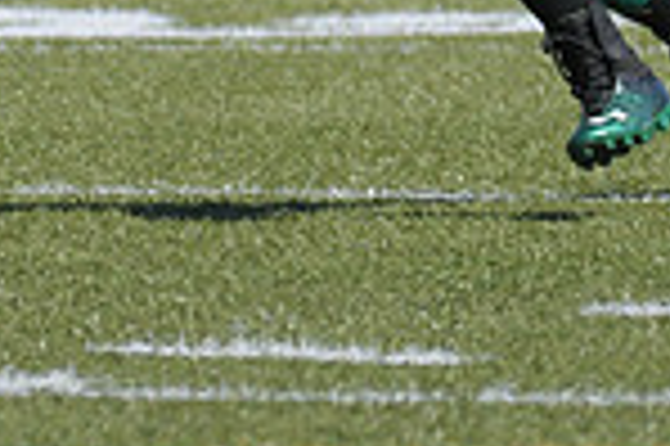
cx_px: 553
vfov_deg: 1.1
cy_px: -354
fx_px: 23870
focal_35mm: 1284
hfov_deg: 1.6
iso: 640
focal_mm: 220
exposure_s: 1/5000
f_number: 4
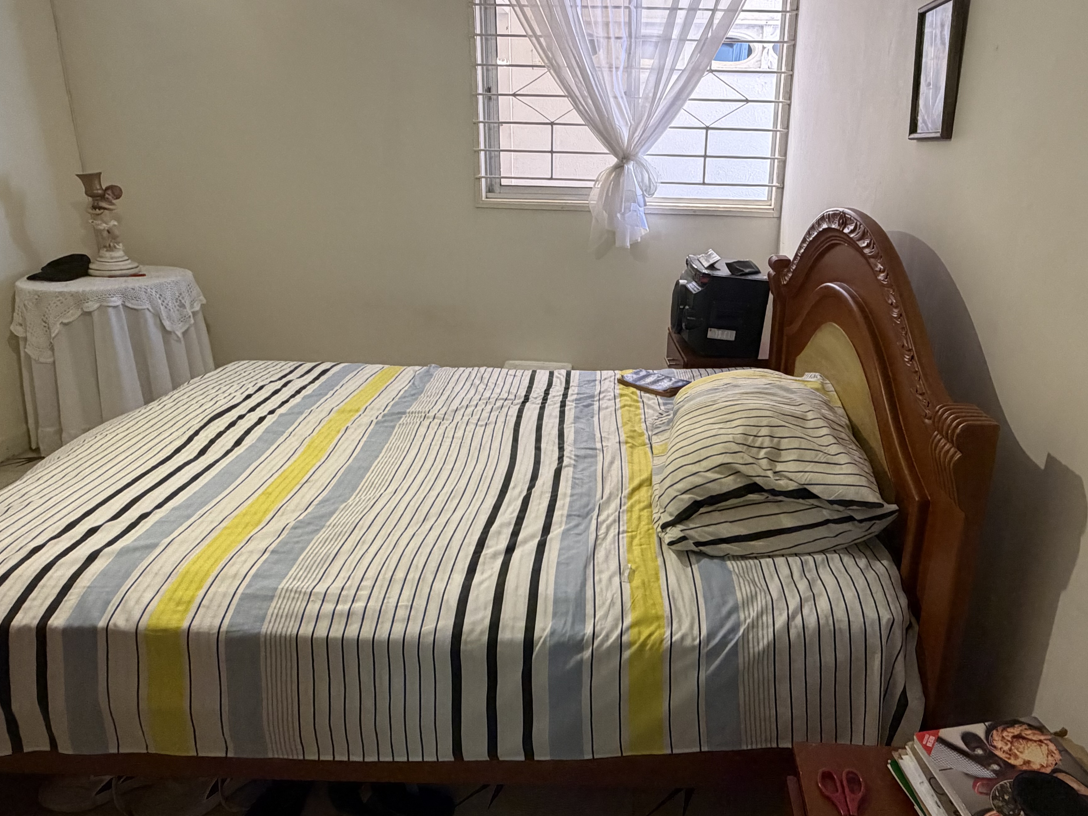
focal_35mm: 23
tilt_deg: -16.6
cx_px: 630
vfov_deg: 58.6
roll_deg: -0.7
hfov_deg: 73.4
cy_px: 350
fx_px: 723
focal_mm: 2.22
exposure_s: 1/60
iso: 400
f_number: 2.2
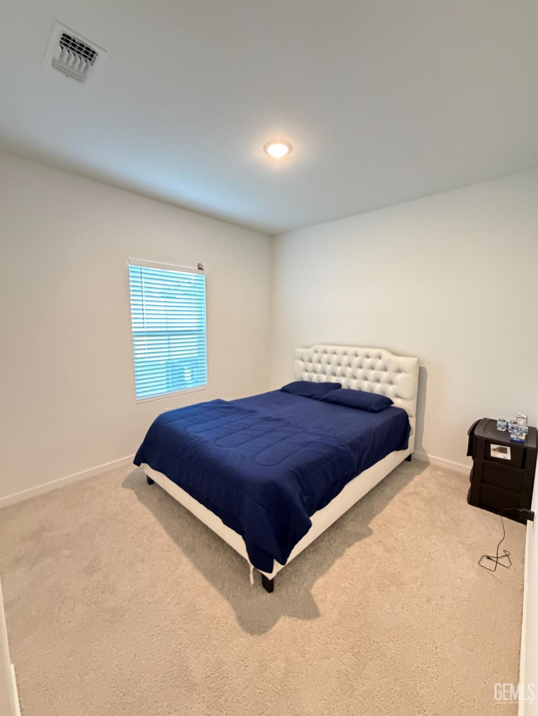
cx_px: 269
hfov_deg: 85.7
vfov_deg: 102.0
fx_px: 290
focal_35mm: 14
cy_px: 358
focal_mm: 2.22
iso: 1000
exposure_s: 1/40
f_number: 2.2
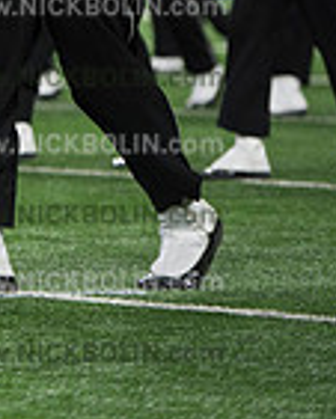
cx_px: -473
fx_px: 6457
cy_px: -131
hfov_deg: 3.0
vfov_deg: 3.7
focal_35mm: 520
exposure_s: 1/1600
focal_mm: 135
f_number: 3.5
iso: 2500
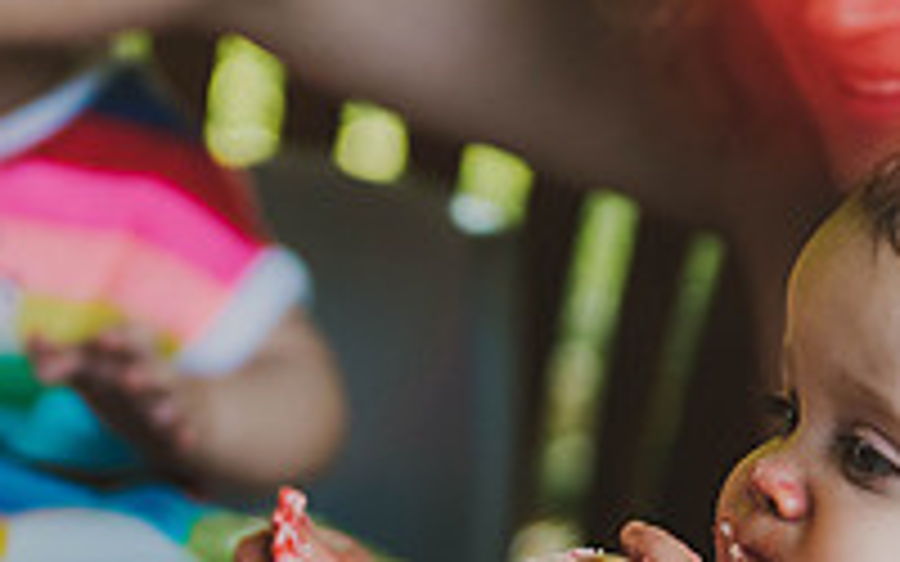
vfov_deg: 7.1
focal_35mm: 183
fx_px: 4489
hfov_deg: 11.4
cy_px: 717
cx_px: 432
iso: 1250
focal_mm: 62
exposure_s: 1/640
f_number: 2.8
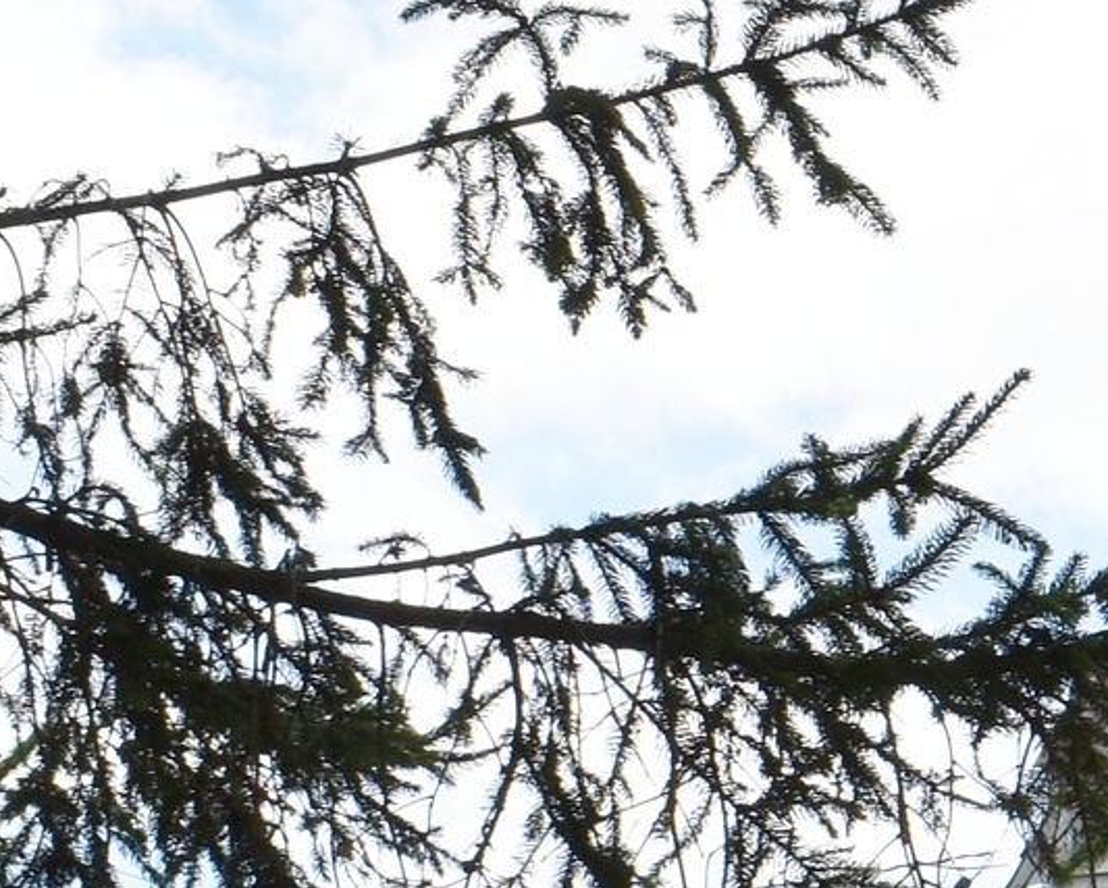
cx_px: 1854
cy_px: 1098
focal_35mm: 146
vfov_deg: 10.4
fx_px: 4790
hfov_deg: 12.3
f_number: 11
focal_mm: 18
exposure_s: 1/200
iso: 100
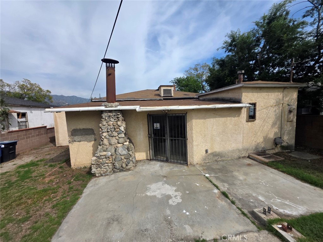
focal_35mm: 13
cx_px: 162
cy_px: 121
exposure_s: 1/2993
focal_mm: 2.2
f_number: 1.9
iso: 40
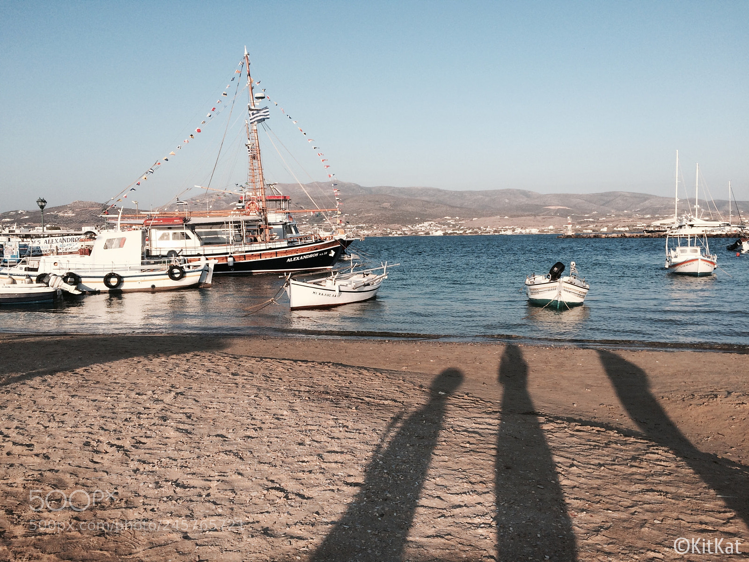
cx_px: 374
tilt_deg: -4.9
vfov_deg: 48.2
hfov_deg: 61.7
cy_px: 281
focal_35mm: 29
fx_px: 627
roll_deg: +1.7
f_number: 2.2
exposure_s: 1/1414
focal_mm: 4.15
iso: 32
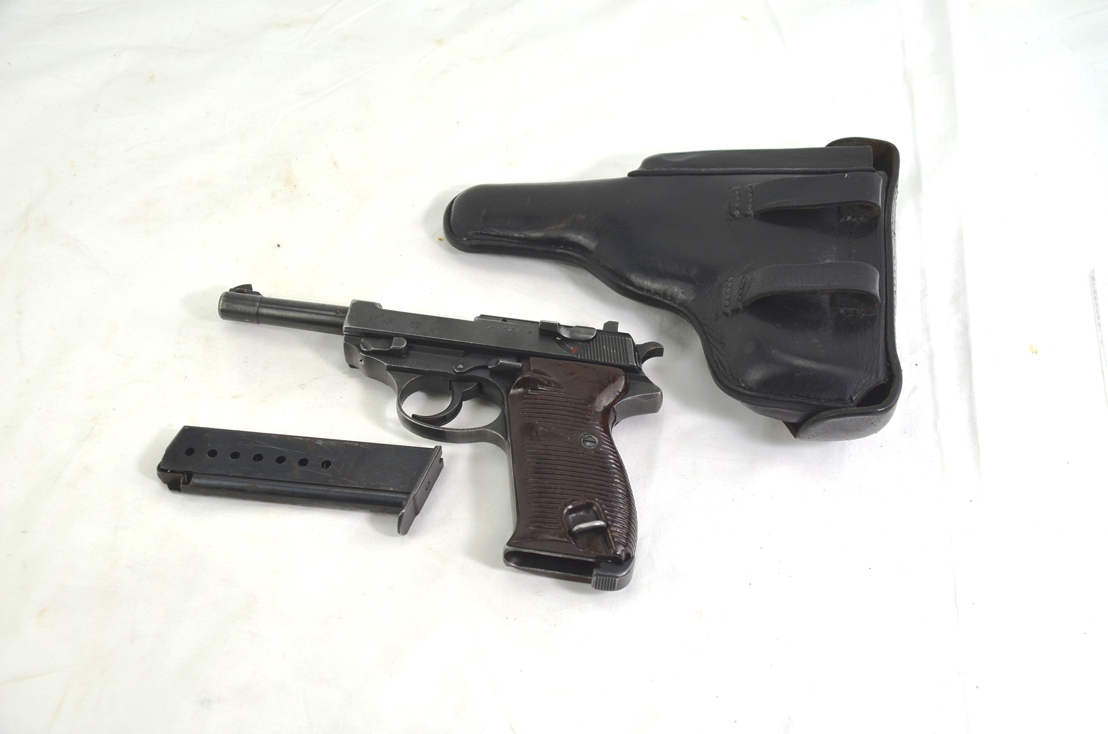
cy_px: 367
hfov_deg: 46.5
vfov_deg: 31.8
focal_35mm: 42
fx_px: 1290
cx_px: 554
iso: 200
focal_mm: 28
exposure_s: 1/125
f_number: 5.6
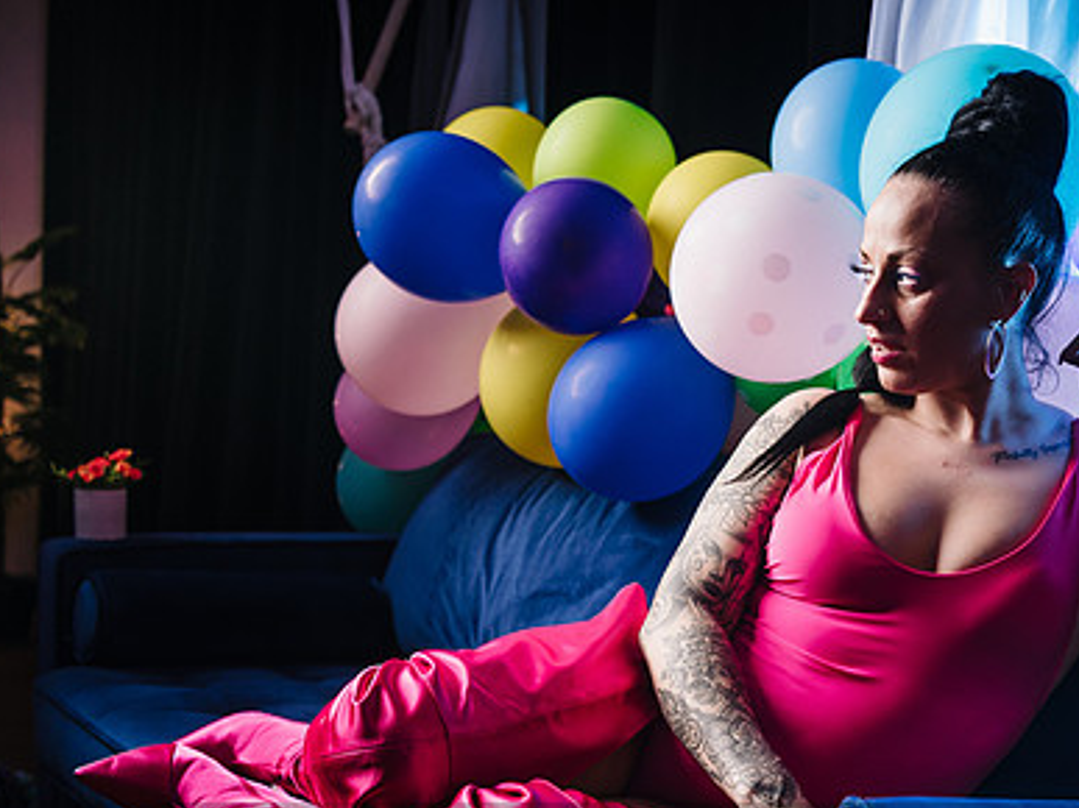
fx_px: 1465
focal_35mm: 47
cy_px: 542
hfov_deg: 40.2
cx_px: 655
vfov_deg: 30.6
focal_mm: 31
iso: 64
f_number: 3.2
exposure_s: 1/125
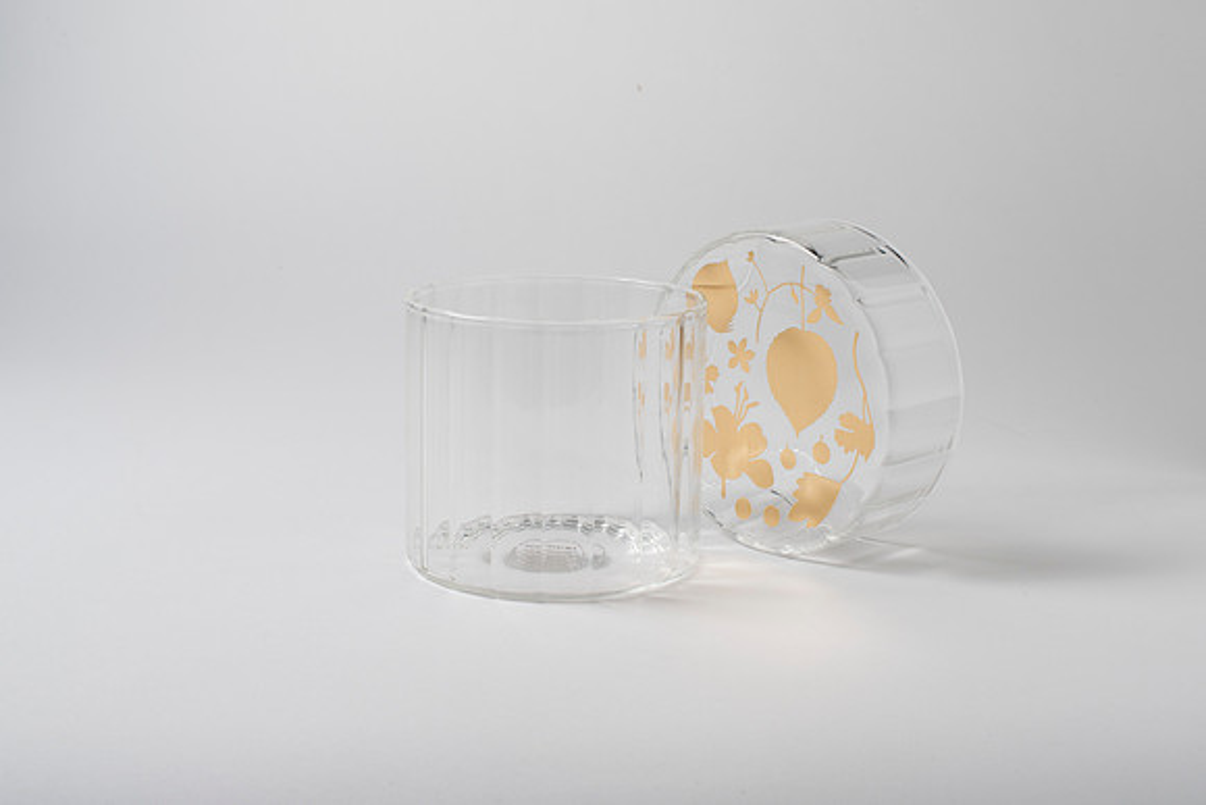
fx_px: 1774
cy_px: 389
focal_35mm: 53
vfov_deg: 25.6
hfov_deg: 37.5
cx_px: 619
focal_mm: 50
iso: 100
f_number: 16
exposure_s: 1/200
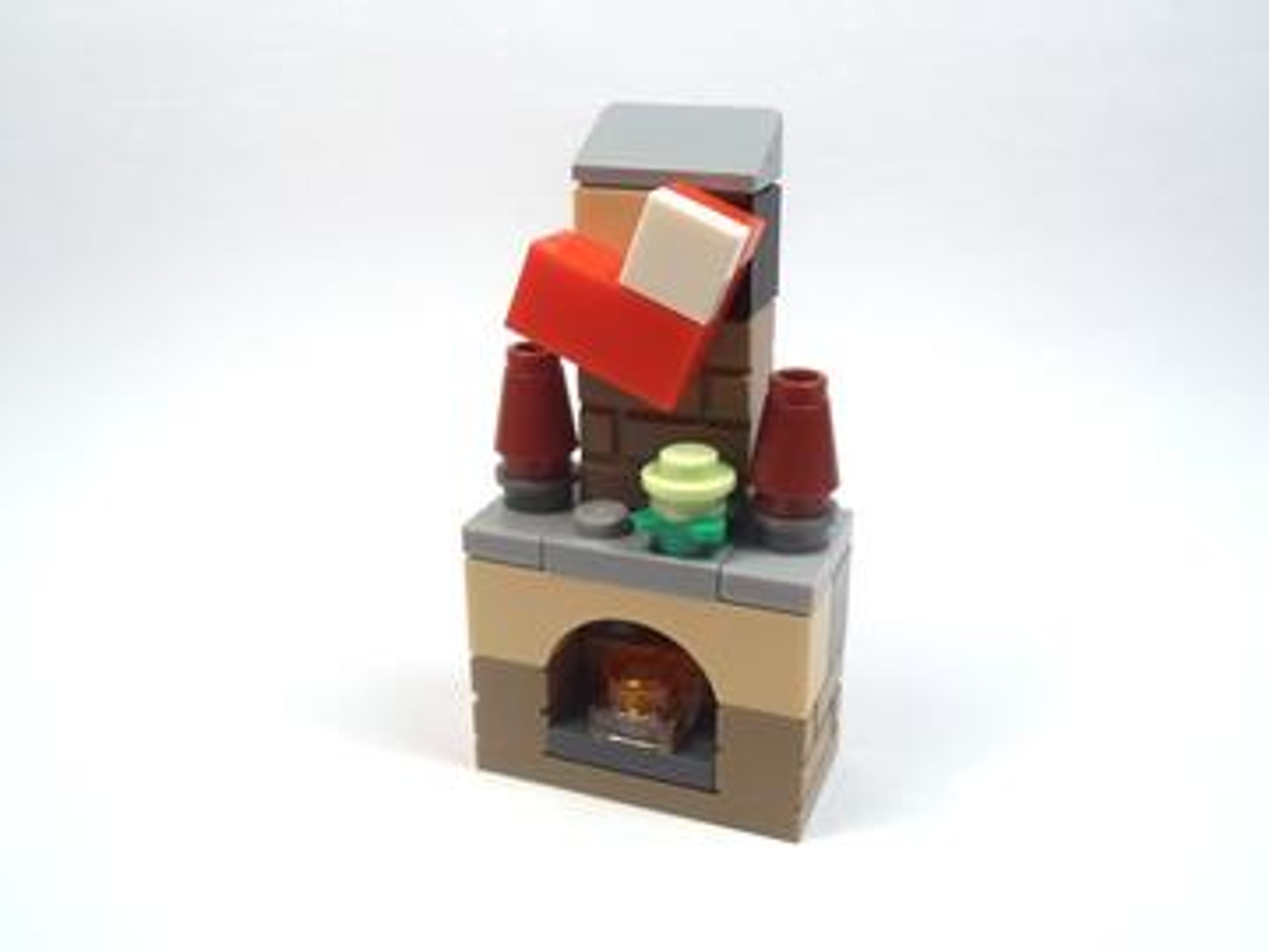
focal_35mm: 37
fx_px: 1356
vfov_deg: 38.7
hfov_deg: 50.1
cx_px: 634
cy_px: 476
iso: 80
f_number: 3.9
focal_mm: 6.61
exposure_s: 1/100
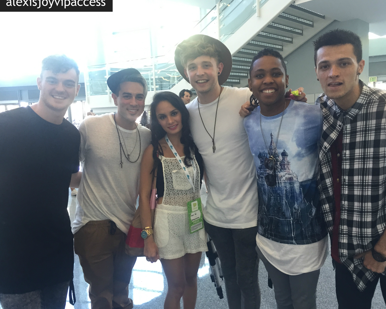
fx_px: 354
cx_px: 209
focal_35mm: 31
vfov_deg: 47.1
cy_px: 152
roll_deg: +2.2
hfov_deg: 57.1
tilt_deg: -5.8
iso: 80
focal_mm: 4.15
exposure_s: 1/30
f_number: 2.2
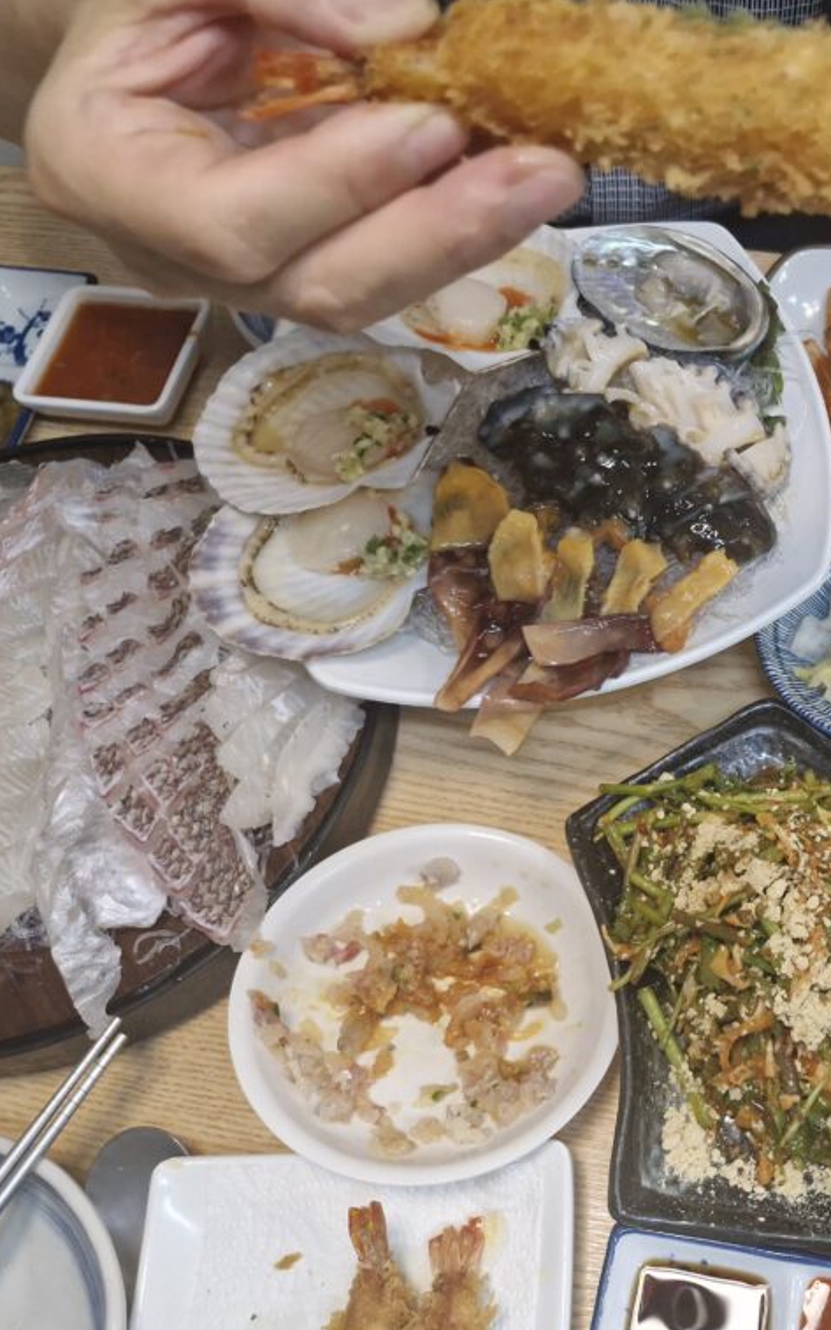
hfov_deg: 35.7
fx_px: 1196
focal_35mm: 33
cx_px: 770
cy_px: 671
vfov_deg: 58.1
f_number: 1.8
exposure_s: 1/120
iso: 500
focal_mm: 5.54
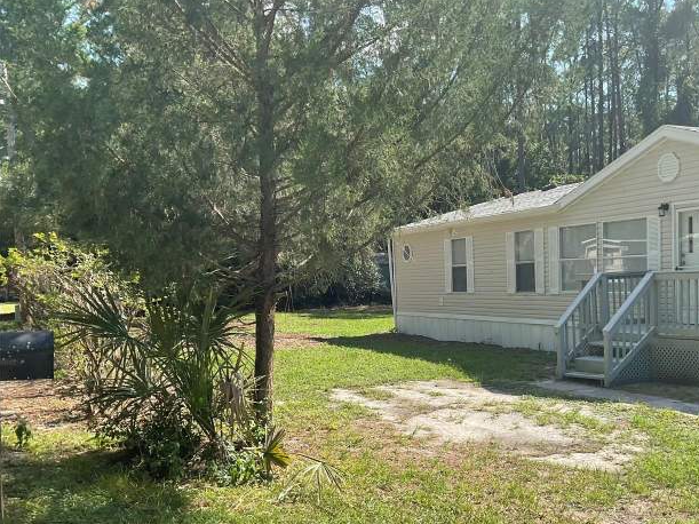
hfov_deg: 48.3
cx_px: 456
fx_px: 767
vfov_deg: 37.5
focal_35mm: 38
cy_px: 319
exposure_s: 1/816
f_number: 1.8
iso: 16
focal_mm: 3
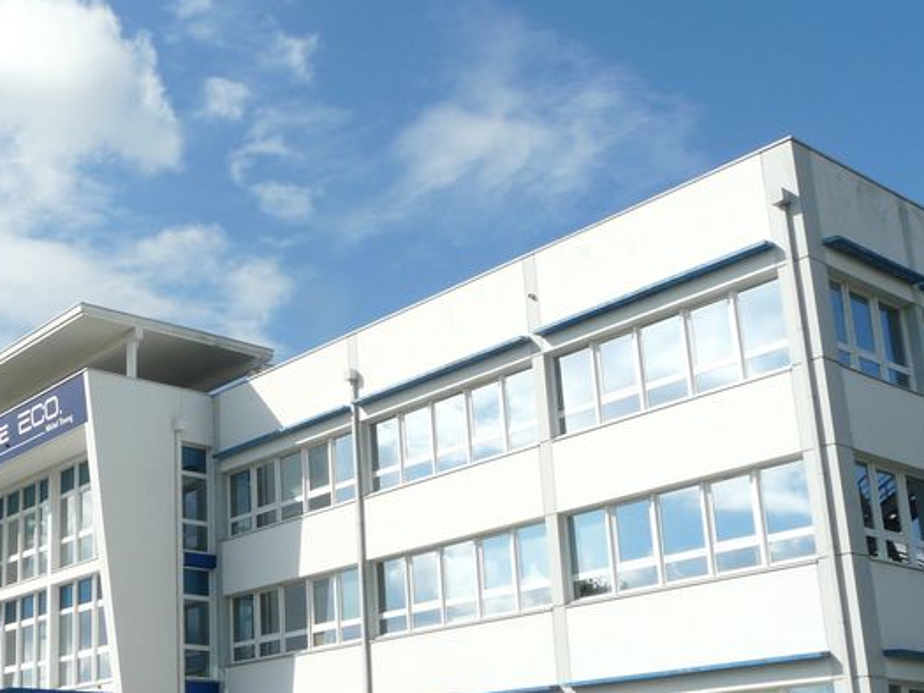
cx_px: 206
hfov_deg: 38.4
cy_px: 478
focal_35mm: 48
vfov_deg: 30.0
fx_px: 1282
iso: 100
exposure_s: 1/500
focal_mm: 4.6
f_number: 5.6
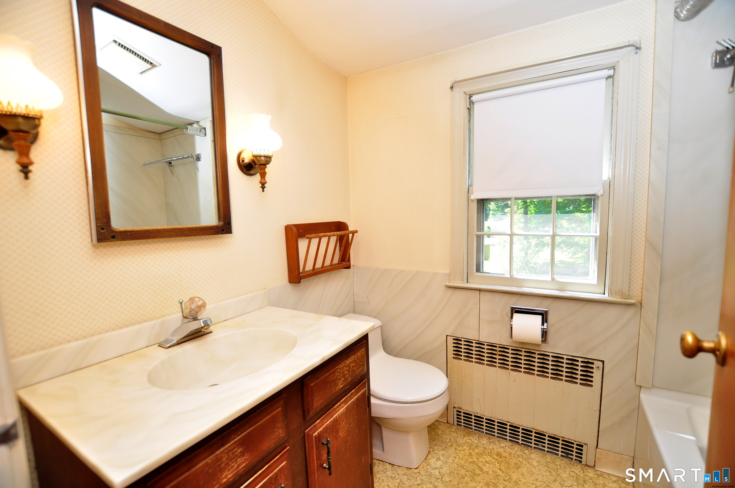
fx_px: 306
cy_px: 244
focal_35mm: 15
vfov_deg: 77.2
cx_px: 368
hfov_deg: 100.5
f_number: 3.5
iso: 320
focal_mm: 10
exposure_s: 1/125
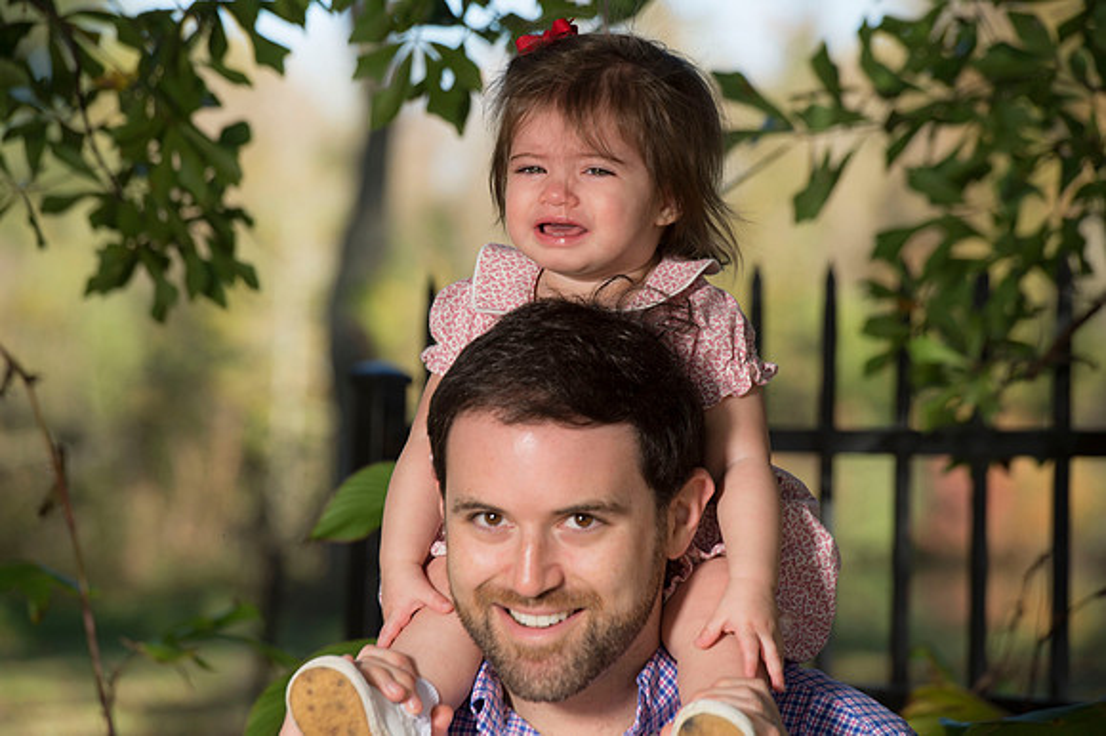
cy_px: 368
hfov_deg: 10.8
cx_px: 553
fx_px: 5834
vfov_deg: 7.2
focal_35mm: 190
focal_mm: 190
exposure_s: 1/400
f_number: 6.3
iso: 320
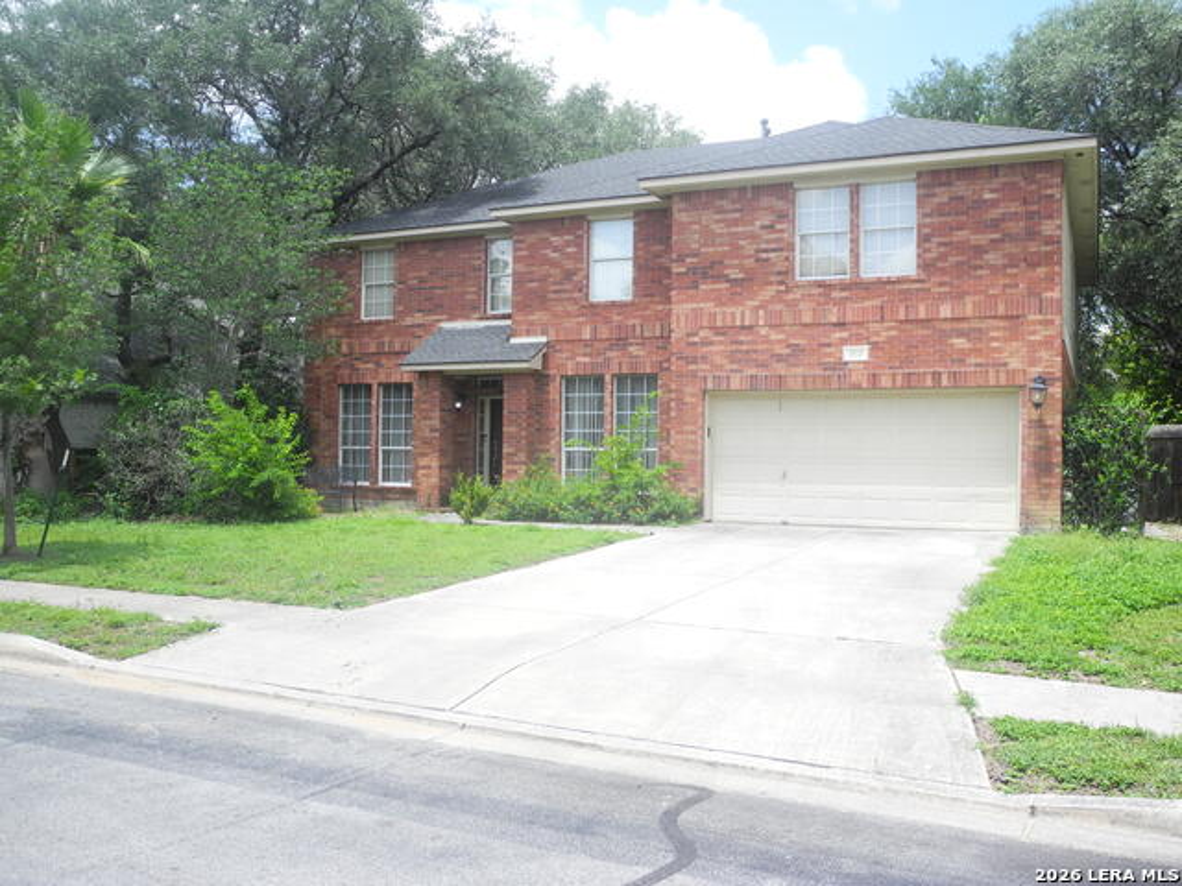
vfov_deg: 44.2
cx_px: 591
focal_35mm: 32
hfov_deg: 56.8
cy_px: 443
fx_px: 1093
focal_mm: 6.8
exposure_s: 1/664
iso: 100
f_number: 2.8
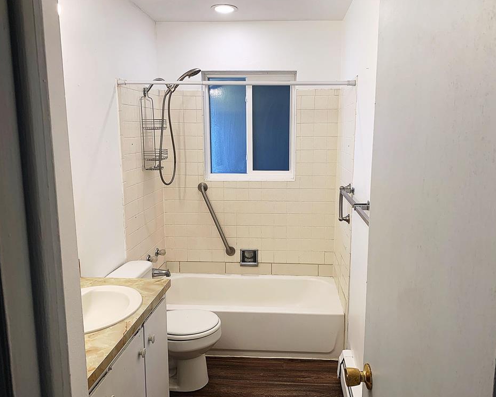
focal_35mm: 28
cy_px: 202
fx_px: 411
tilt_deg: -10.3
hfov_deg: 62.1
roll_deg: +0.6
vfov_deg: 51.5
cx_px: 269
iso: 200
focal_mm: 4.25
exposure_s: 1/60
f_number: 1.8
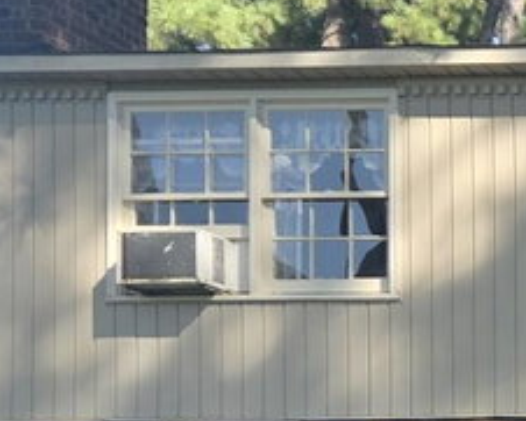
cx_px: 1296
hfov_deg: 10.4
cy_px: 614
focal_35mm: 159
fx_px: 2476
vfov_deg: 9.5
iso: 25
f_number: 1.8
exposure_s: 1/444
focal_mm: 5.4
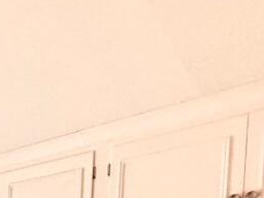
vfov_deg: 20.7
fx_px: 427
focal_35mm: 56
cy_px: 325
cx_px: -158
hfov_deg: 24.4
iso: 320
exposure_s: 1/99
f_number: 2.2
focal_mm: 2.22
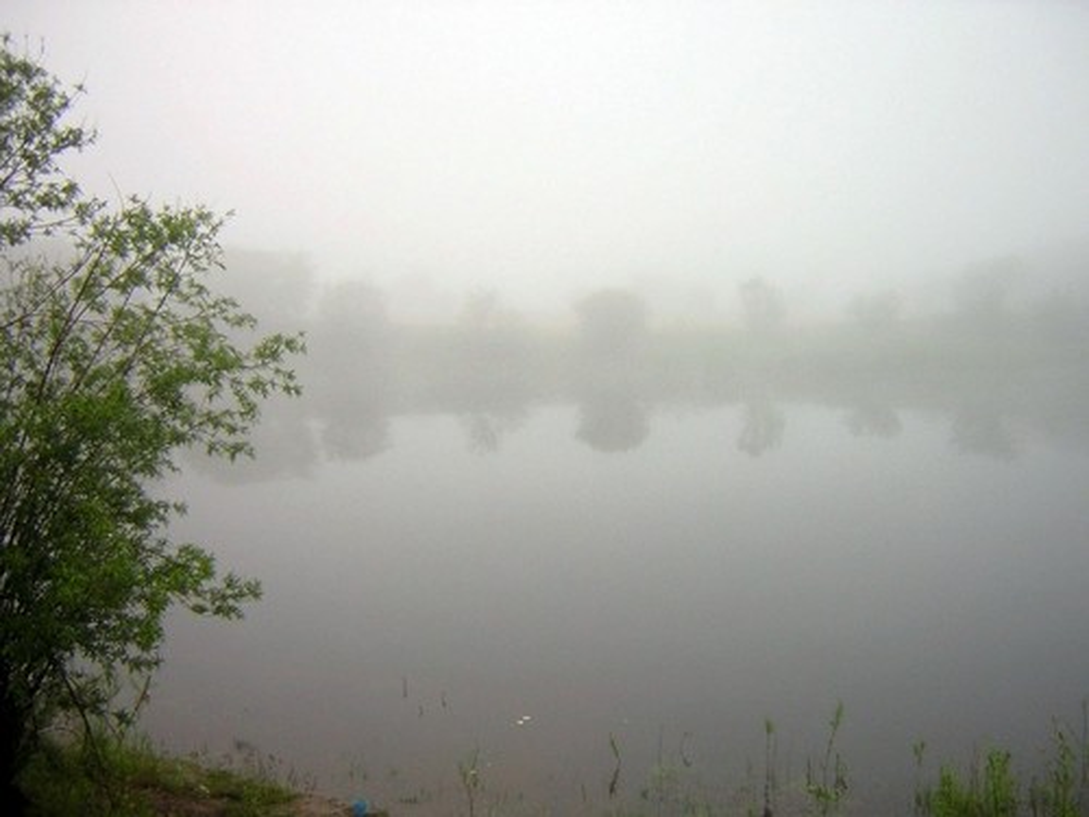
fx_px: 1133
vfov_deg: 39.7
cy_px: 408
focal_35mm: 36
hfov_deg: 51.4
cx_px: 544
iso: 100
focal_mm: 4.7
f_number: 2.6
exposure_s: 1/409
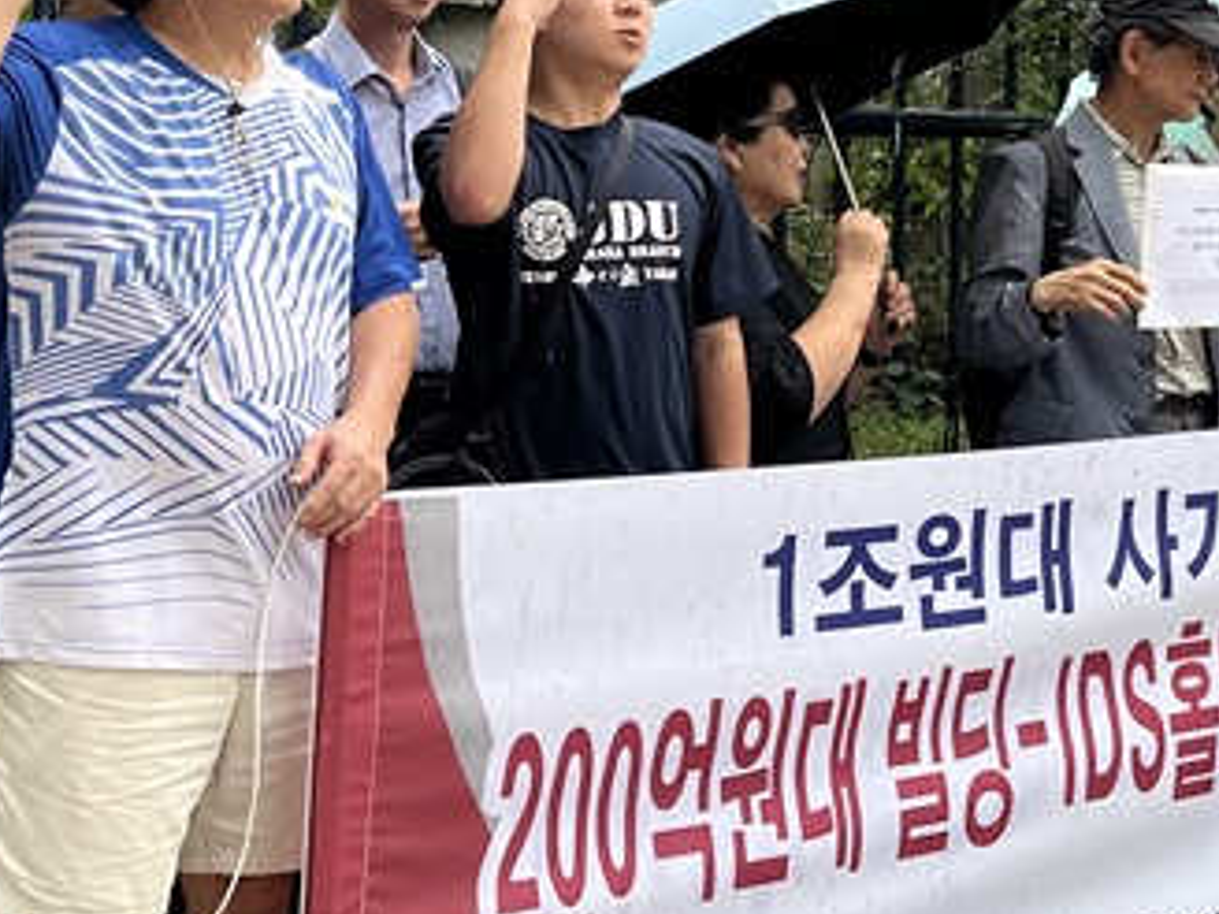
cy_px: 82
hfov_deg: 23.4
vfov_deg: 18.1
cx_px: 1223
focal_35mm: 80
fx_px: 2817
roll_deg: +0.8
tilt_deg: +3.3
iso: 50
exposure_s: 1/437
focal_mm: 5.1
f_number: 1.6
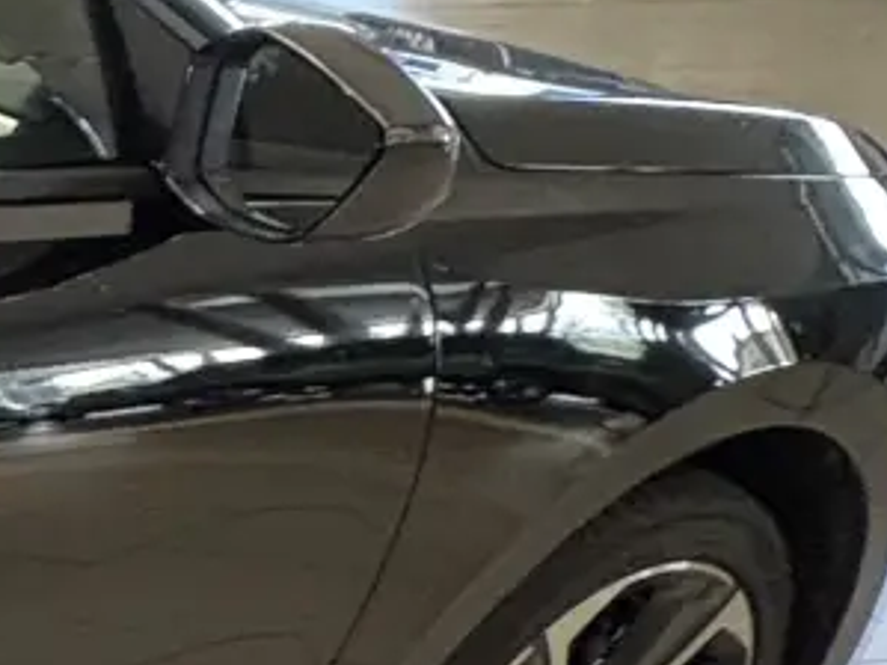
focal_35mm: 90
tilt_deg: -25.3
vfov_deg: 16.1
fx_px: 2305
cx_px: -1608
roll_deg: +1.9
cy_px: 635
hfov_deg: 12.4
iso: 800
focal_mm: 2.22
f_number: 2.2
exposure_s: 1/60
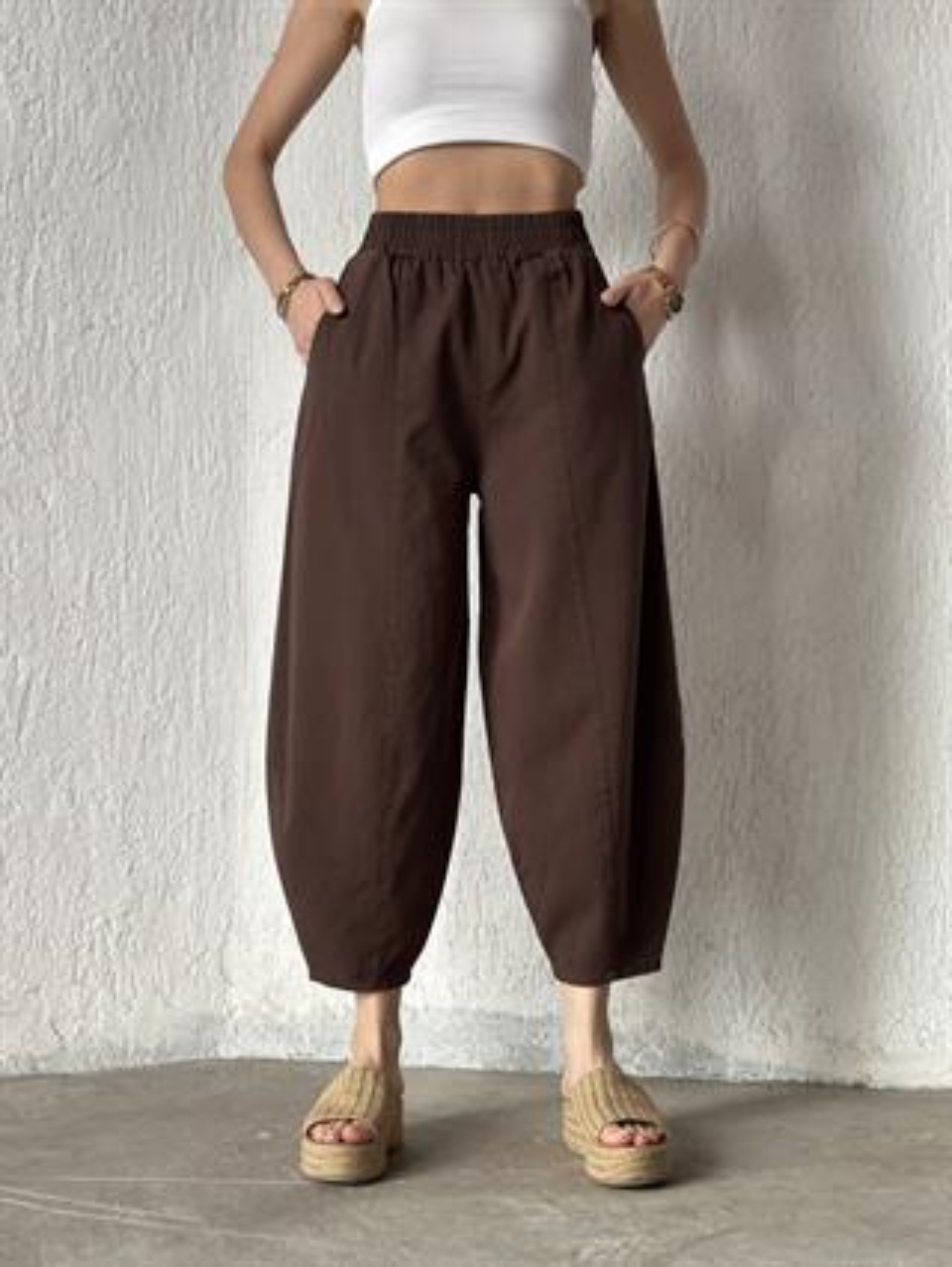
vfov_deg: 39.6
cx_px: 476
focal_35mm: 48
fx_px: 1758
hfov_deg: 30.3
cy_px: 634
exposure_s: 1/121
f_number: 1.78
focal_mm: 6.86
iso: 125
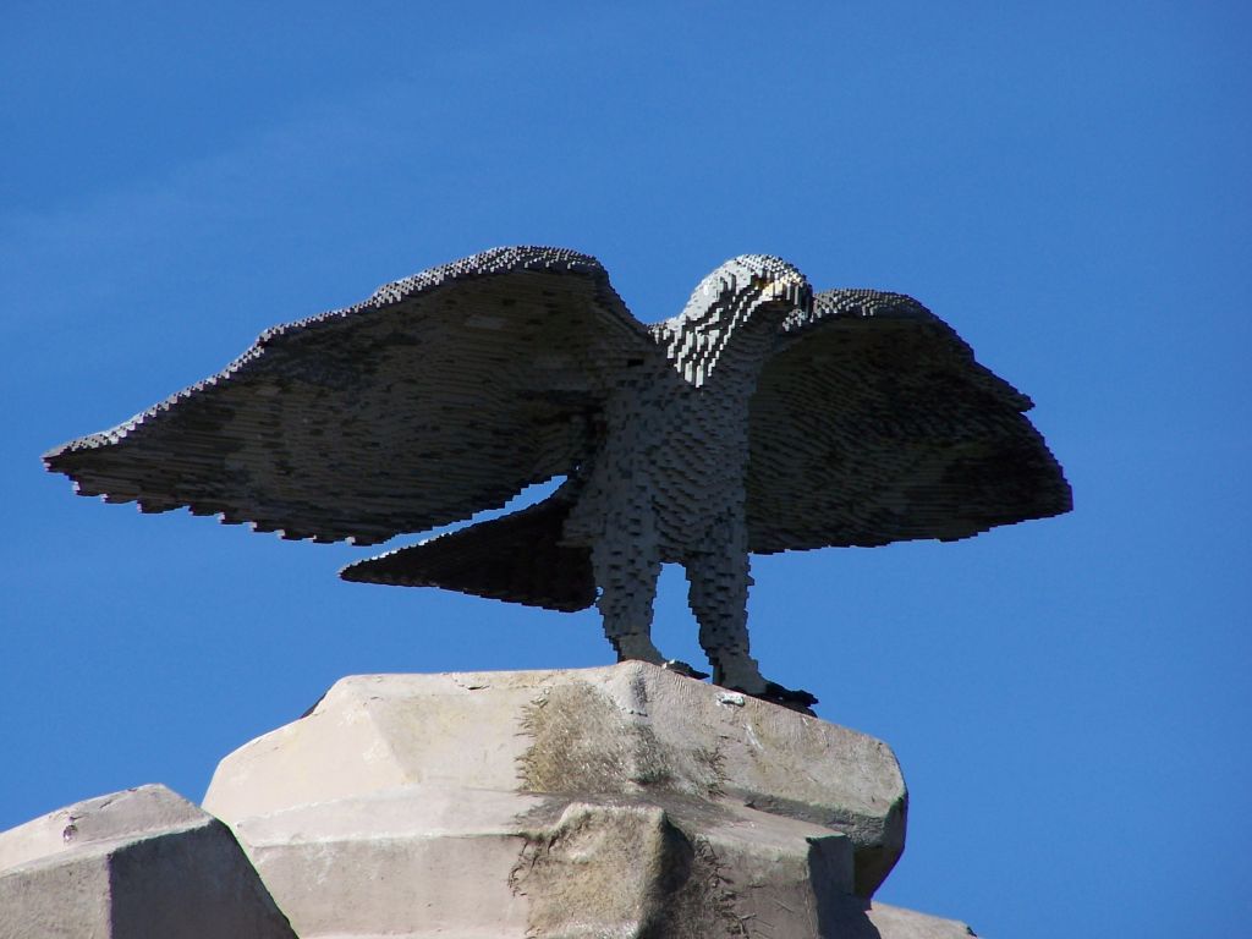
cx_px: 626
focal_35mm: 380
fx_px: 13744
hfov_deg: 5.2
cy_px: 470
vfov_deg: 3.9
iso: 80
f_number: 5
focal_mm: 63
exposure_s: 1/750
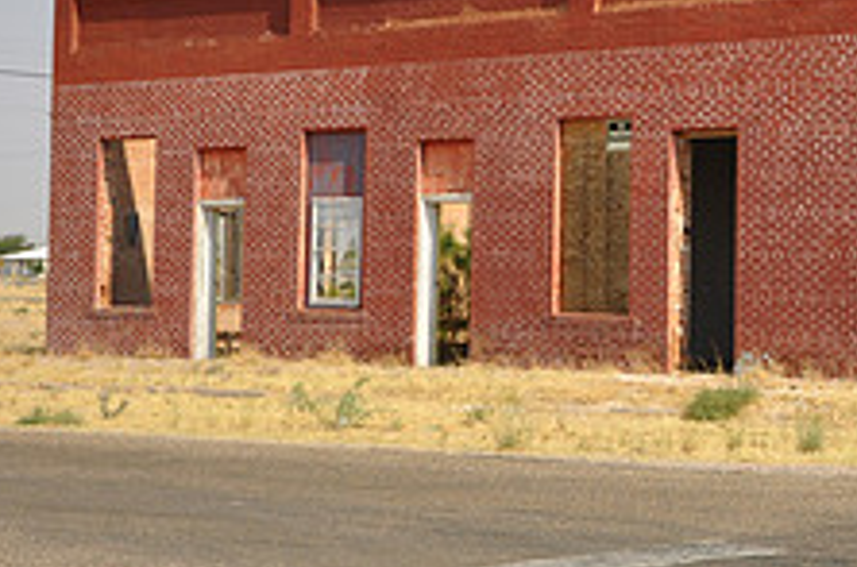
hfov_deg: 19.0
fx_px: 2423
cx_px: 1027
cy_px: 137
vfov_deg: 13.3
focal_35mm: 102
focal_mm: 26
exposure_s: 1/200
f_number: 7.1
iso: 200
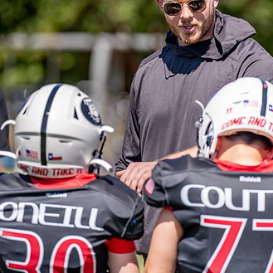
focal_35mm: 382
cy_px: 87
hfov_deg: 4.6
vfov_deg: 4.6
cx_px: 175
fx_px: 3408
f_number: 2.8
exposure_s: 1/1600
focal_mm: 200
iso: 100
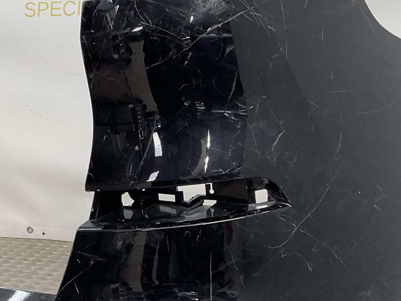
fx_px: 765
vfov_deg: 22.1
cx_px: 101
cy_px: 214
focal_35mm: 66
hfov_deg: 28.9
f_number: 1.8
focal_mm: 3
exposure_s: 1/120
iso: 25
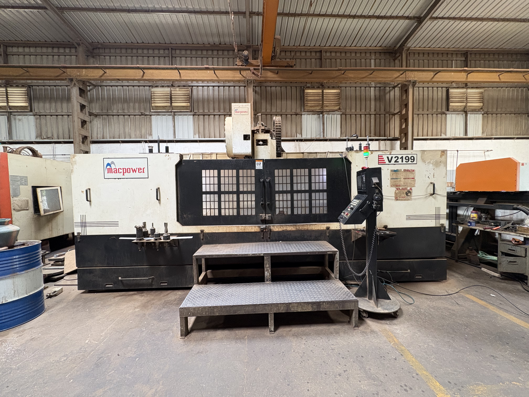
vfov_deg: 85.7
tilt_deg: -1.5
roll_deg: +2.2
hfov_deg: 102.1
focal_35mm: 14
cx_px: 264
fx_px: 214
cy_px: 198
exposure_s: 1/78
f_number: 2.2
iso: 200
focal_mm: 2.22
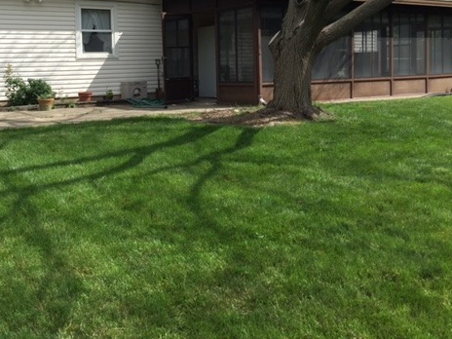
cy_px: 106
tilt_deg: -3.5
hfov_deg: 45.9
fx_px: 522
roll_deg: -0.2
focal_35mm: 40
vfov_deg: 35.5
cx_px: 142
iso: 32
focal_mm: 4.15
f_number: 2.2
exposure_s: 1/1130
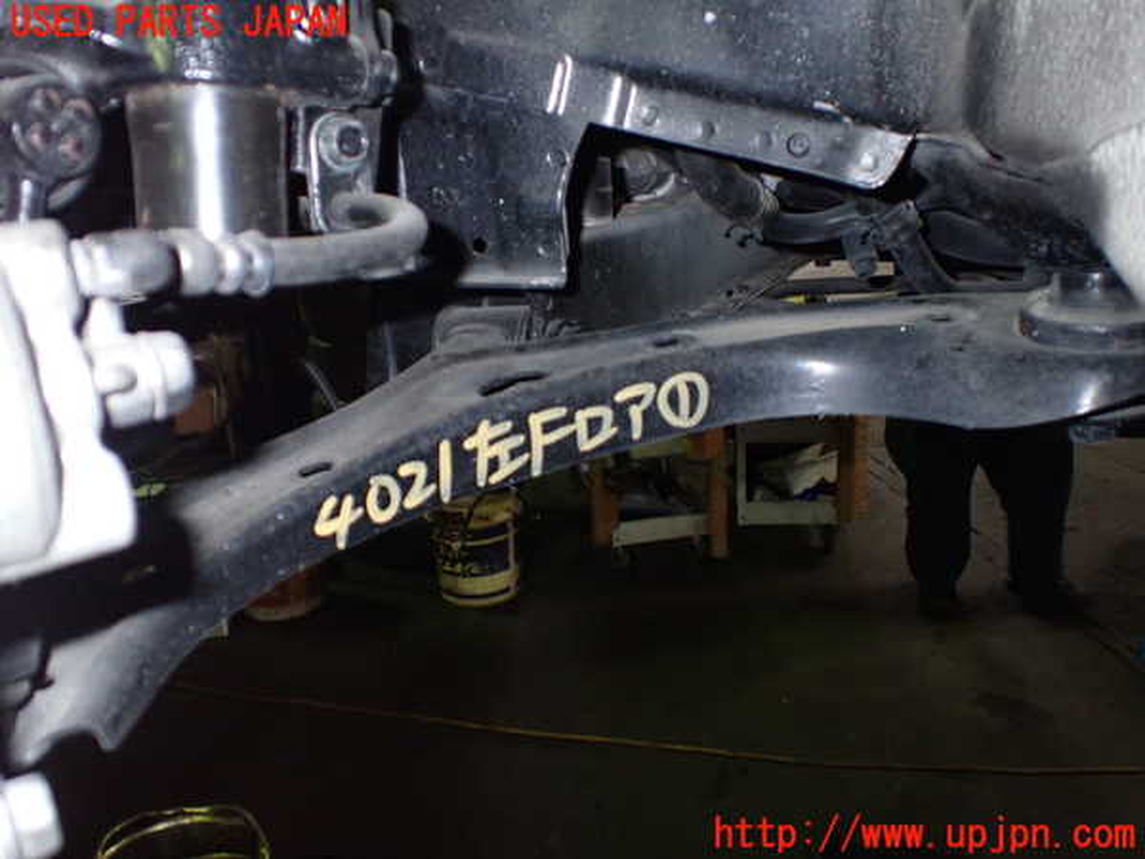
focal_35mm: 30
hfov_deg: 60.0
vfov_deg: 46.8
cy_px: 430
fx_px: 992
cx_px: 572
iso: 800
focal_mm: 5.4
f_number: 6.3
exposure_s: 1/30
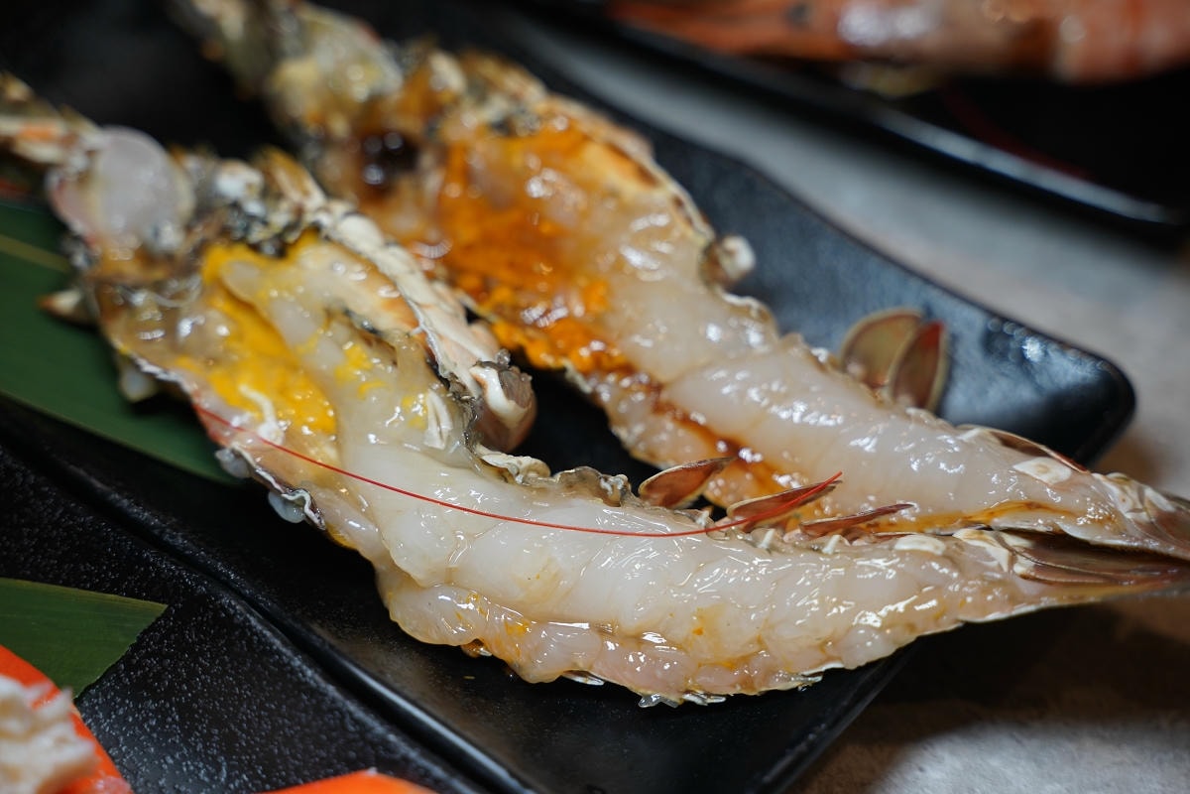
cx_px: 595
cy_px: 397
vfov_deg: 18.2
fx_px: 2479
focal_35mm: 75
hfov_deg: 27.0
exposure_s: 1/80
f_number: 4
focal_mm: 75
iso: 320
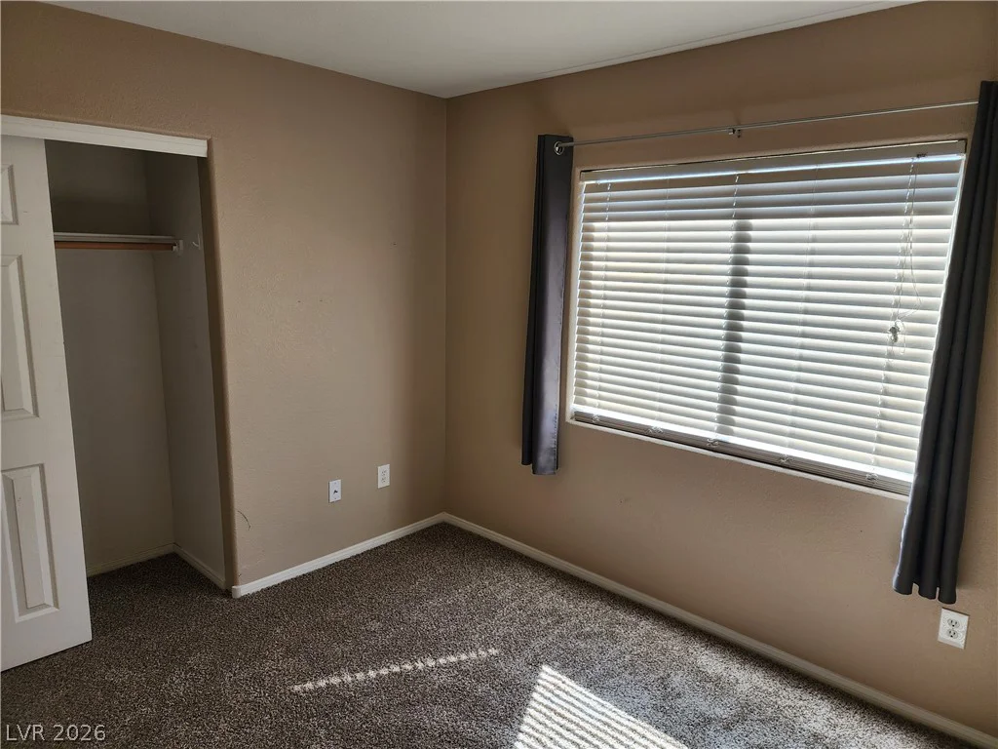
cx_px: 499
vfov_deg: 58.9
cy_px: 374
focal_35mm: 23
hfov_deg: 73.9
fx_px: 663
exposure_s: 1/180
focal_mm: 6.4
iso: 64
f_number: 1.8
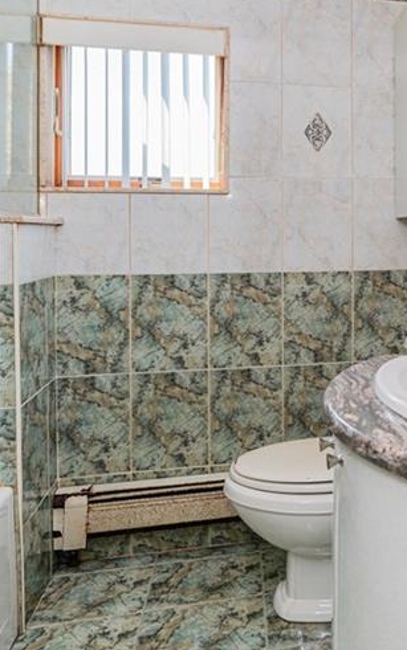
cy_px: 230
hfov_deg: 34.5
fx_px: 603
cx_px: 390
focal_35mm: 34
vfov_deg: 55.8
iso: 100
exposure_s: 1/50
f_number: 5
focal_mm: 16
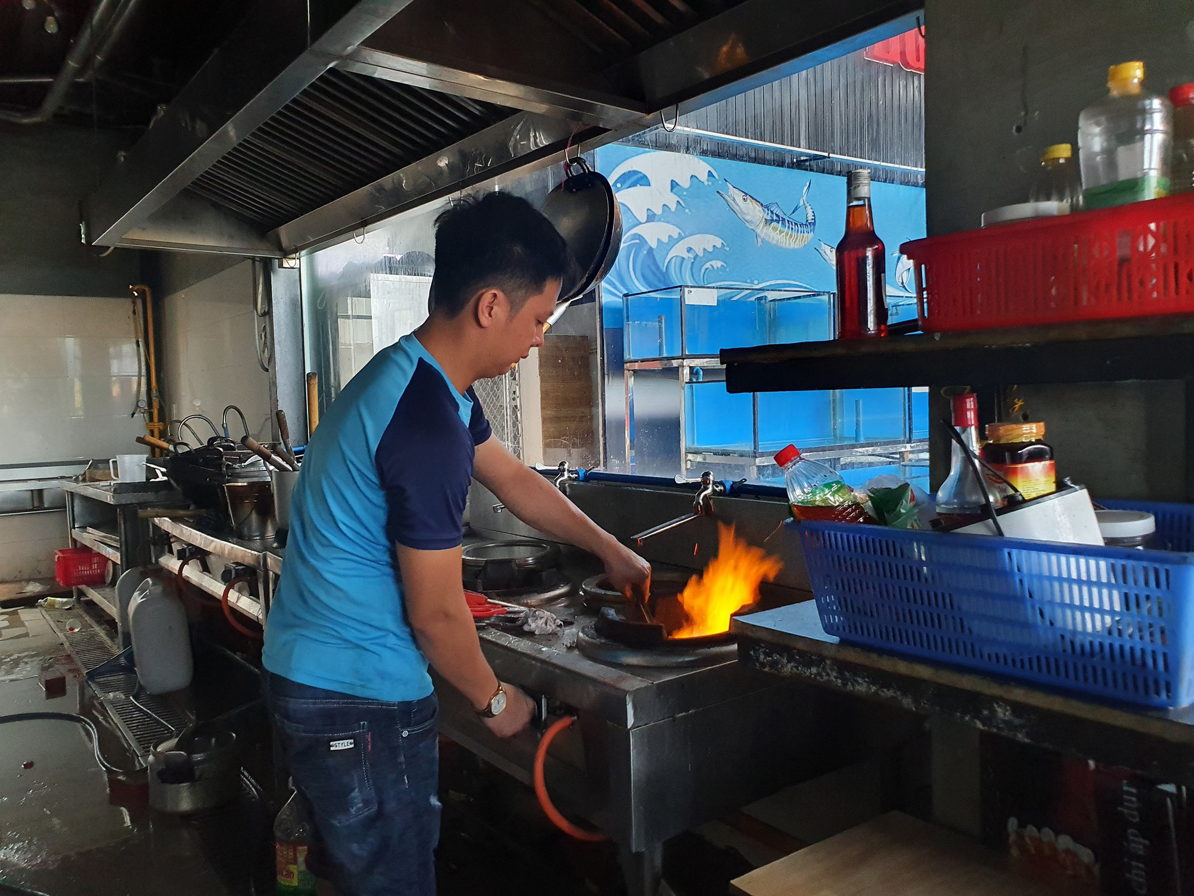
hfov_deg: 67.3
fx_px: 897
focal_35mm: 26
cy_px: 448
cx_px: 597
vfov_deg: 53.1
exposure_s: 1/50
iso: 400
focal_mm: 4.32
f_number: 2.4
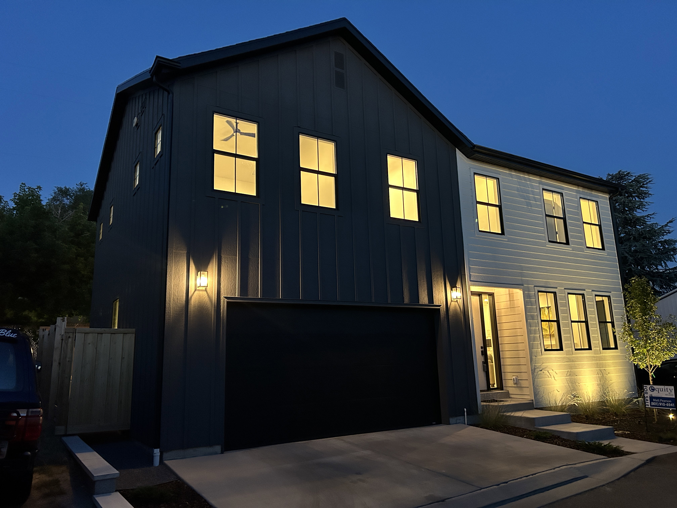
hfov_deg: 67.3
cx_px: 338
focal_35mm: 26
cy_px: 254
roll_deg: +2.1
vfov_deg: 53.1
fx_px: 508
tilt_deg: +11.7
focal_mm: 5.7
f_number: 1.5
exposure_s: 1/40
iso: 640
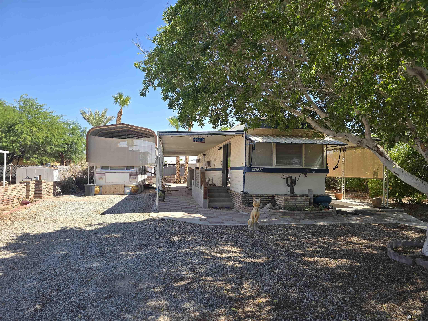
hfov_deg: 73.9
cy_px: 160
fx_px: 284
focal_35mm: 23
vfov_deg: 58.9
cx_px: 214
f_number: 1.7
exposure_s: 1/348
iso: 12
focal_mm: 6.3
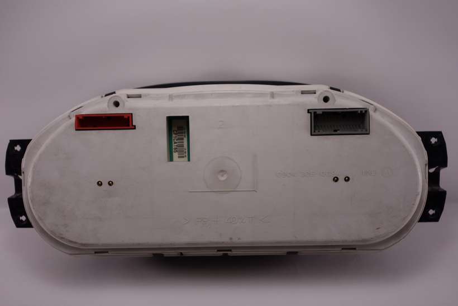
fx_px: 458
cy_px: 153
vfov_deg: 36.9
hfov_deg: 53.1
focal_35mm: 36
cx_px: 229
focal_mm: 13.42
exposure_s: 1/100
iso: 125
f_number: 4.5
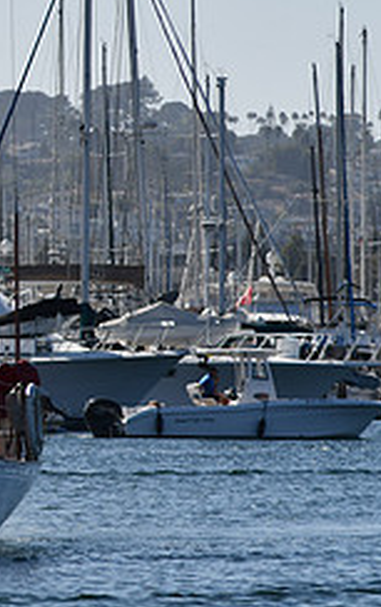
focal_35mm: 653
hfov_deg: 2.0
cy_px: 183
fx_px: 10823
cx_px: -316
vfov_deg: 3.2
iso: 200
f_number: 7.1
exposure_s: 1/1600
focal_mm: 180
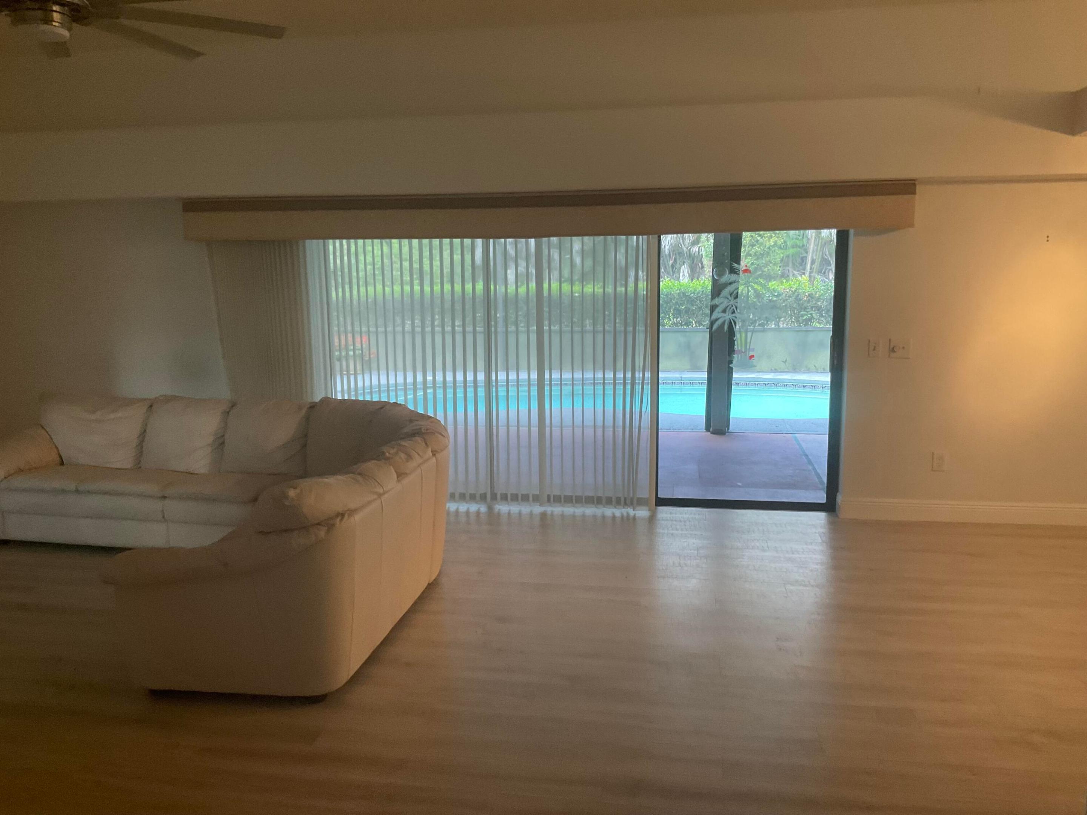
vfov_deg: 48.2
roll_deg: +0.5
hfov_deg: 61.7
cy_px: 408
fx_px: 911
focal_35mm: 29
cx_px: 544
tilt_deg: -7.8
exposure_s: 1/60
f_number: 1.8
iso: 125
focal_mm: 3
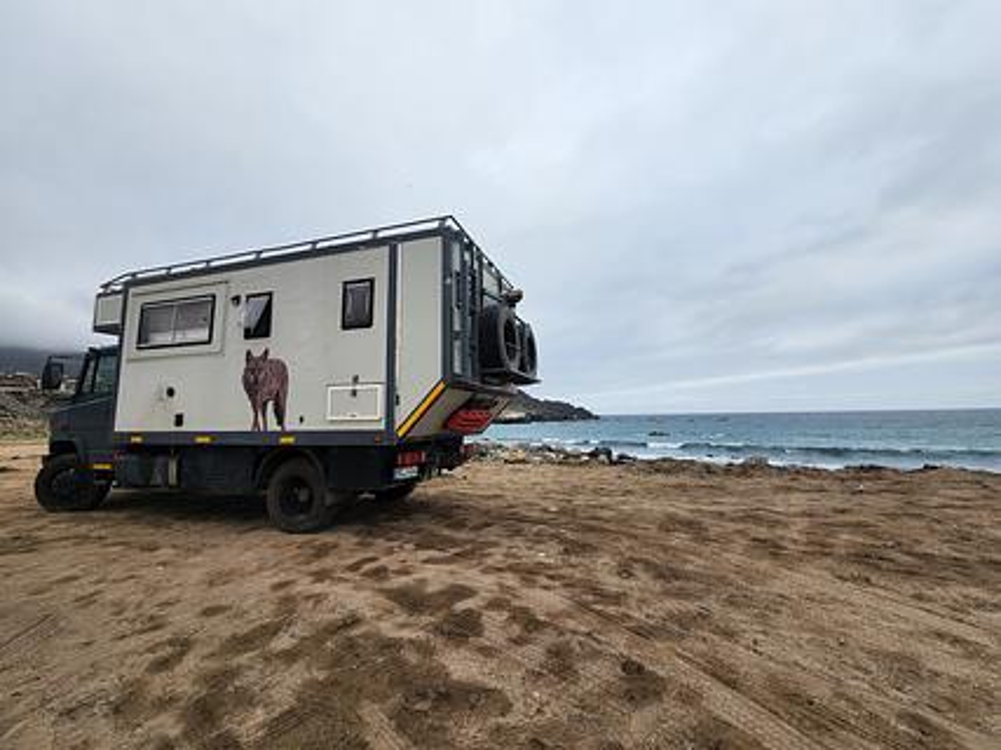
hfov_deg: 106.2
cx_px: 500
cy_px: 375
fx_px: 376
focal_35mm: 13
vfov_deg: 89.9
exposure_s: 1/212
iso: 50
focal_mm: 2.2
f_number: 2.2
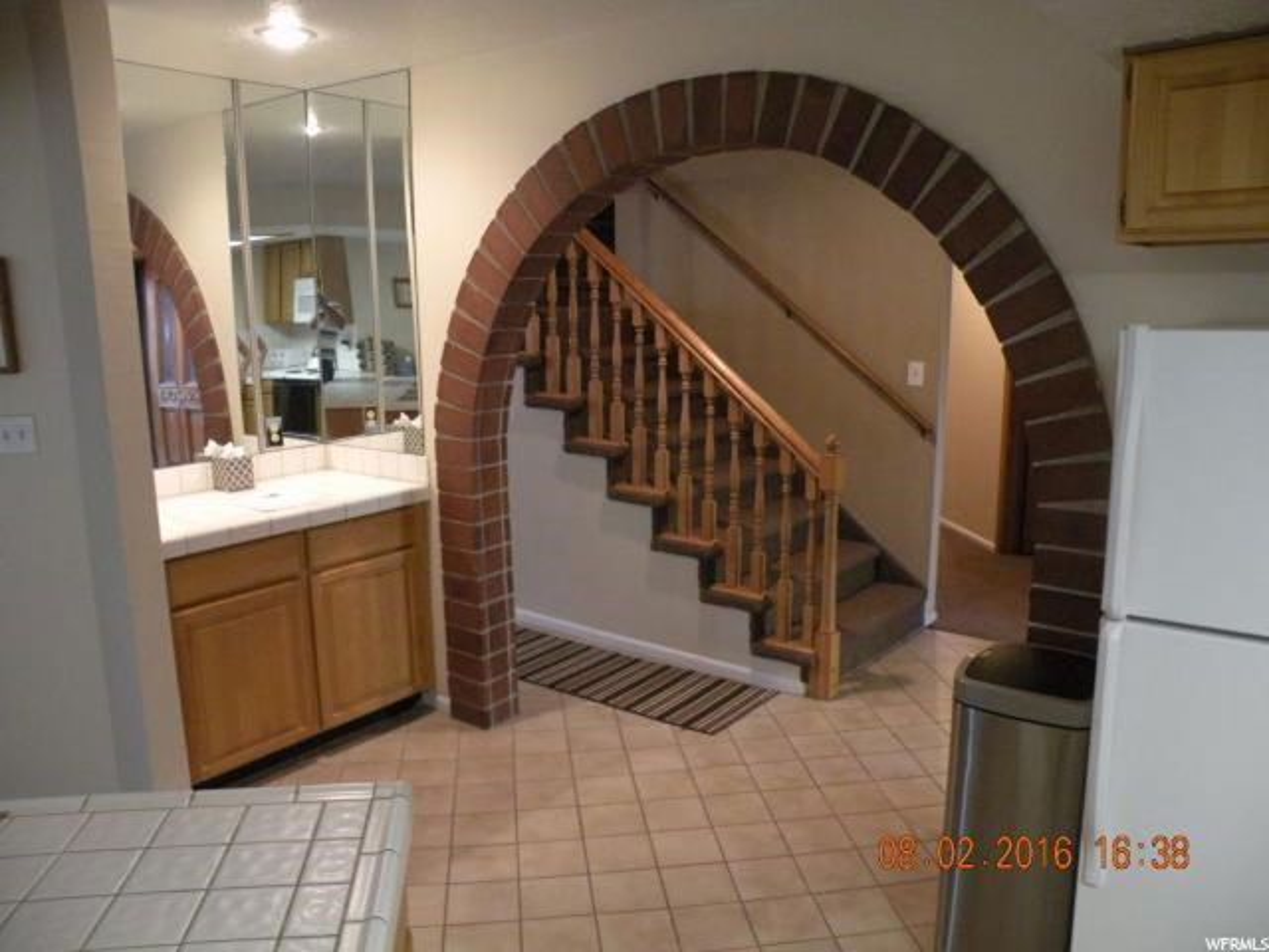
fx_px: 990
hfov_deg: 65.3
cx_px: 634
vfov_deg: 51.4
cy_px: 476
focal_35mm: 27
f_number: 2.8
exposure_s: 1/31.6
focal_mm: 4.7
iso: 400
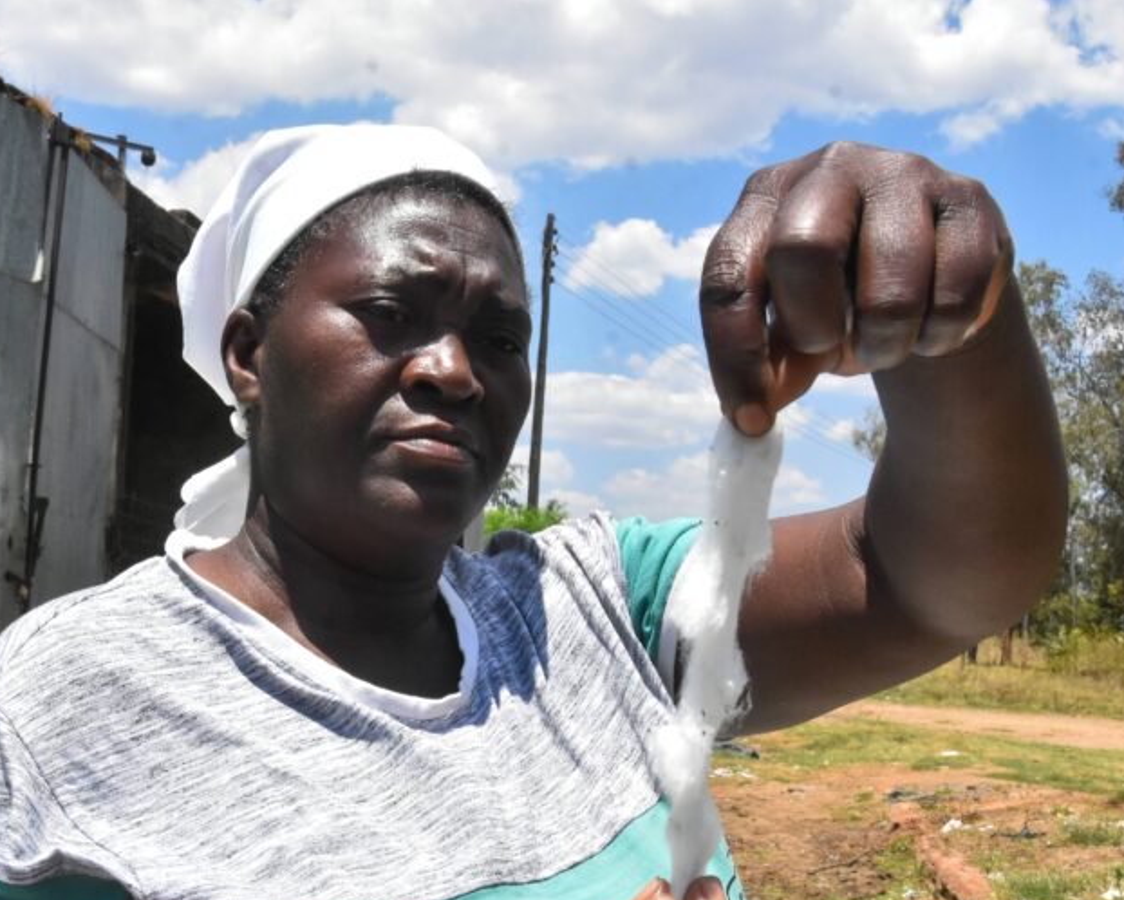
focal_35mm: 51
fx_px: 1697
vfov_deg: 29.5
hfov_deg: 36.4
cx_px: 414
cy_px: 585
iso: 2000
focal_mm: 22
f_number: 10
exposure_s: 1/400
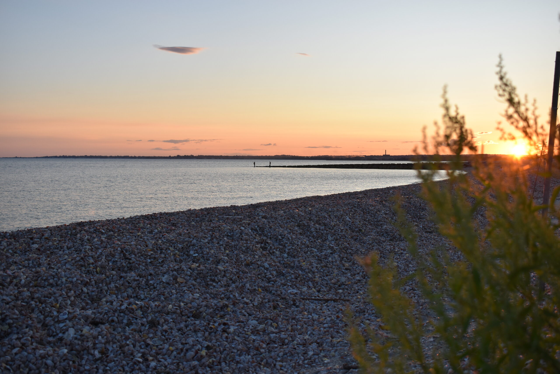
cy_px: 187
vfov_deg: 33.0
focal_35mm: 40
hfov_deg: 47.9
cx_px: 280
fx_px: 630
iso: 200
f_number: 5.6
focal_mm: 27
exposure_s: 1/250
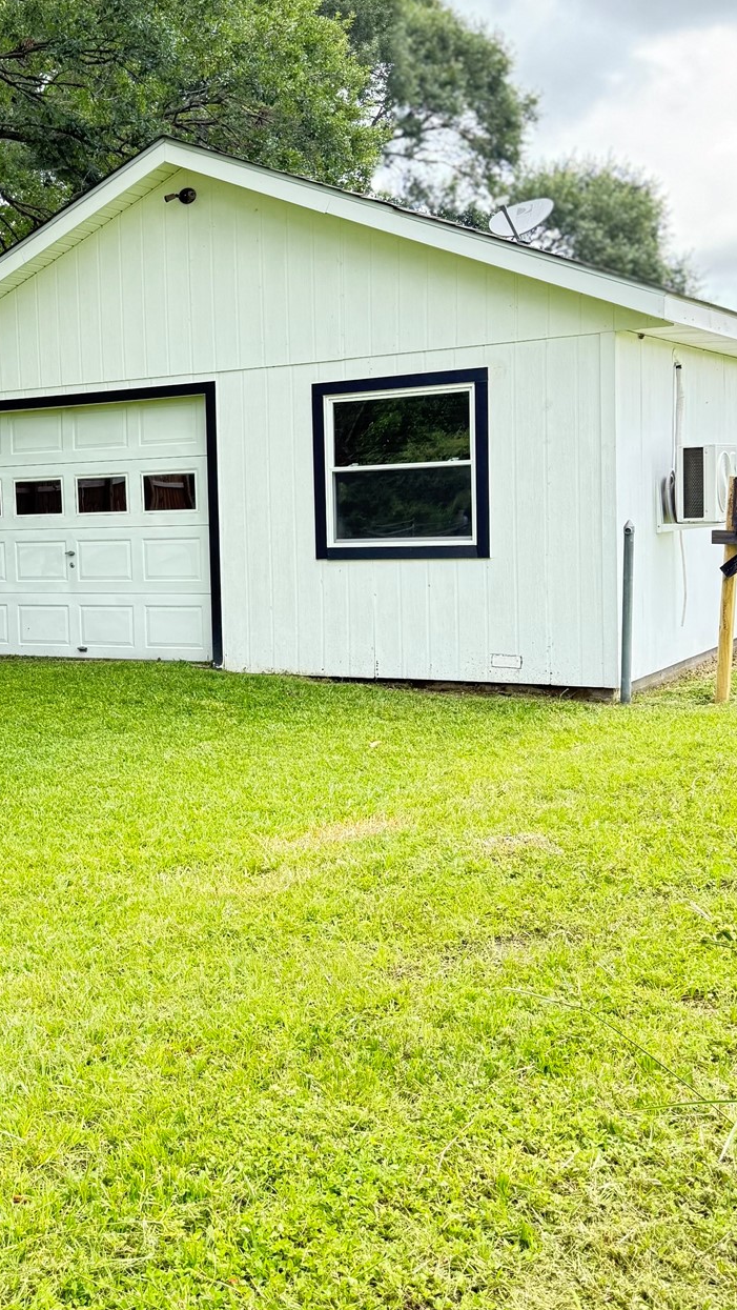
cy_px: 589
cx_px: 74
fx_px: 1493
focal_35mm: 43
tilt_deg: -2.3
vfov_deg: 47.3
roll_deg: +3.1
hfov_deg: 26.8
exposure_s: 1/312
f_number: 1.78
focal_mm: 6.76
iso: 100
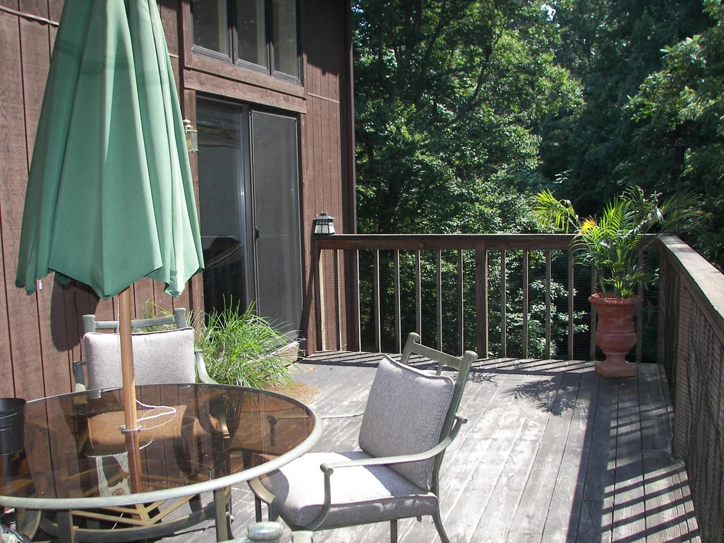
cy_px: 272
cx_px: 362
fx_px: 753
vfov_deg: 39.7
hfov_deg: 51.4
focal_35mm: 36
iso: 50
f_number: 2.8
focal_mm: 6
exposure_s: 1/320
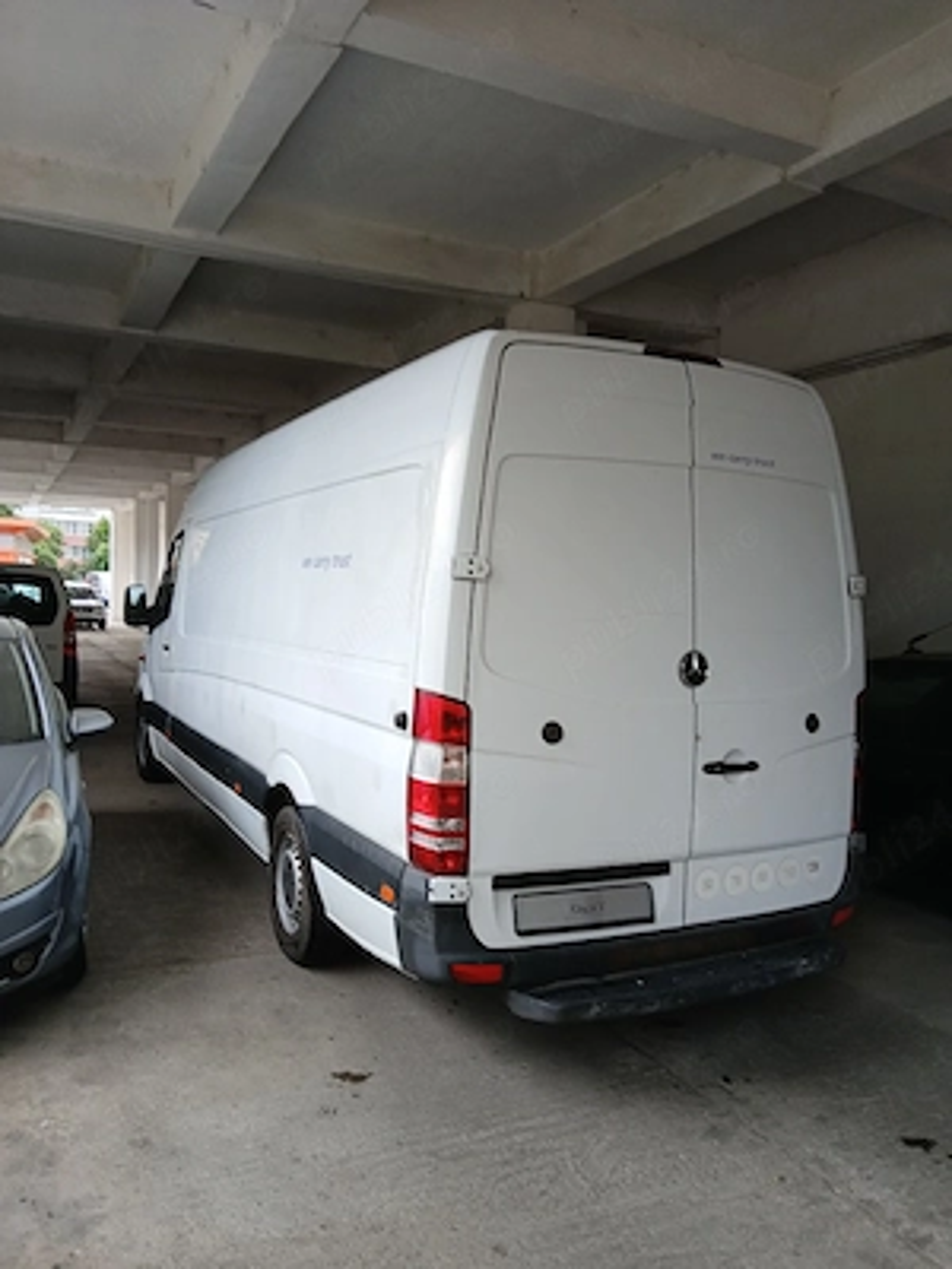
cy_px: 634
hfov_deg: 53.1
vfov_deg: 67.3
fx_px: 953
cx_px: 476
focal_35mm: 26
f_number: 1.8
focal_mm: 3.98
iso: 25
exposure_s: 1/50.3
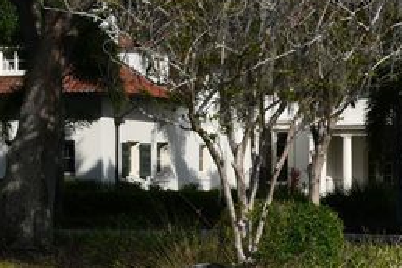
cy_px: 285
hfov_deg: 14.8
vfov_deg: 9.8
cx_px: 195
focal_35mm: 139
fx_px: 1552
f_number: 9
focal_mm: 28
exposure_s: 1/320
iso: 100
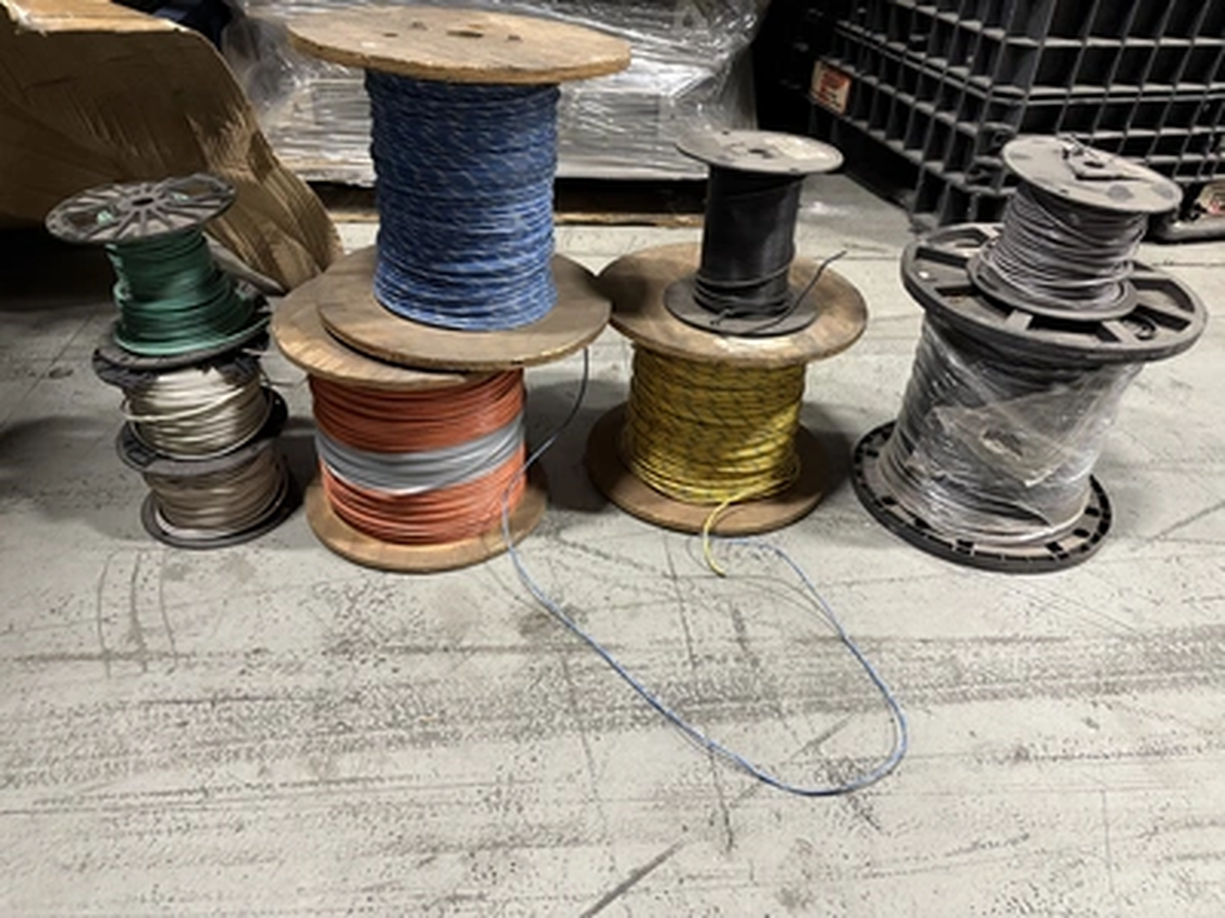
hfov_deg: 67.3
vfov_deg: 53.1
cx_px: 612
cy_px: 459
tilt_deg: -35.4
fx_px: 920
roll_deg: -2.4
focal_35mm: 26
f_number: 1.6
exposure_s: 1/40
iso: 640
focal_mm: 5.96
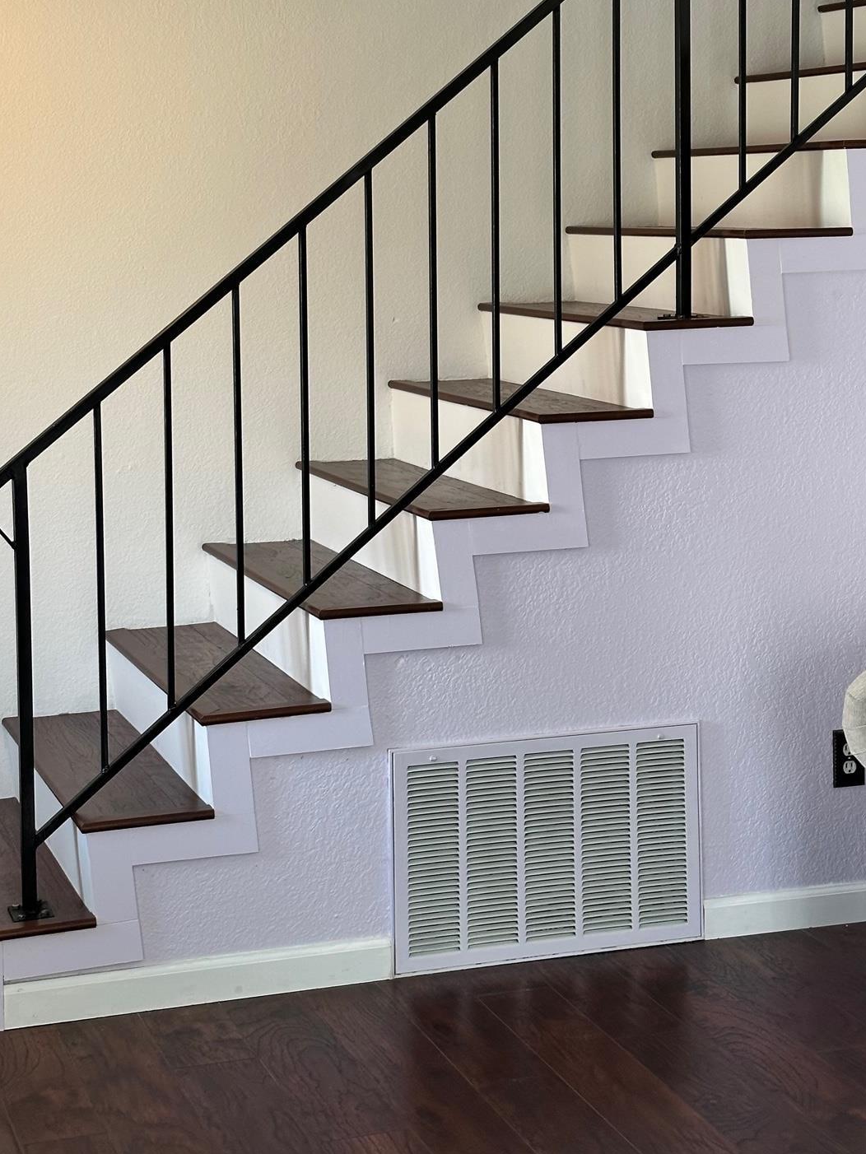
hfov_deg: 21.3
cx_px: 463
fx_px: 2301
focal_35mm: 69
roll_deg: +0.5
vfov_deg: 27.9
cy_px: 353
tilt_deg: -3.8
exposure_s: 1/60
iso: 80
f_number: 1.78
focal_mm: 6.86
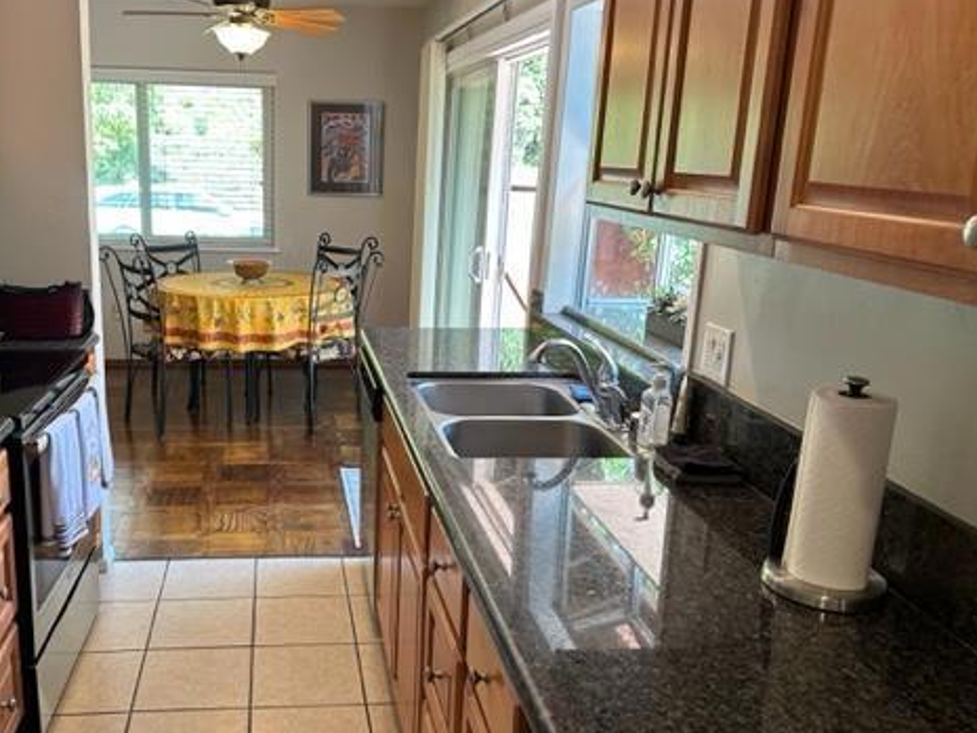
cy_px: 380
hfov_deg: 54.5
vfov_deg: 43.0
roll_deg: -1.4
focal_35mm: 33
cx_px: 351
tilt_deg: -14.5
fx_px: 932
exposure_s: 1/120
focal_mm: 6.86
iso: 160
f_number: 1.78
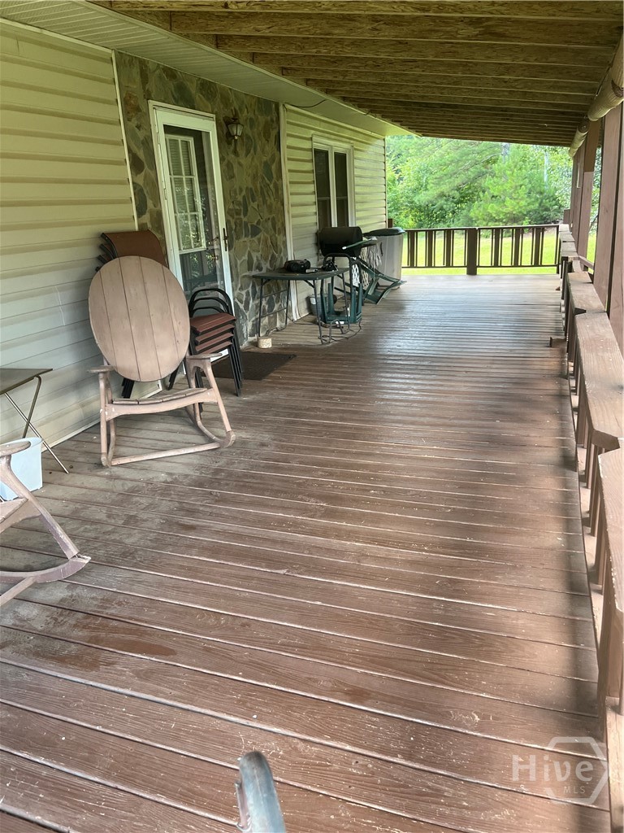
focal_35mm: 26
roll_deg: +4.5
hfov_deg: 53.1
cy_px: 416
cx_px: 312
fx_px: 625
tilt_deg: -16.0
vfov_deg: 67.3
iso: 100
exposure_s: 1/121
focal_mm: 5.1
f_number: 1.6
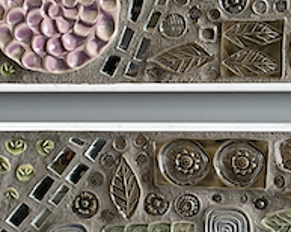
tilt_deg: -1.7
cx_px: 288
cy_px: 93
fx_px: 1093
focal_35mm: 127
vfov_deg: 12.1
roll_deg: -1.0
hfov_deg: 14.9
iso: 50
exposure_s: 1/122
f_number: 1.8
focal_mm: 3
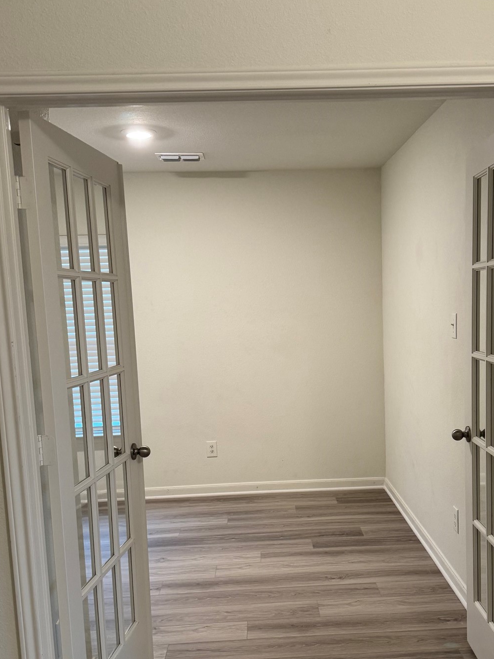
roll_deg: +2.0
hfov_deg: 38.5
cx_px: 297
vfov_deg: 49.8
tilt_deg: -5.0
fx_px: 704
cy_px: 400
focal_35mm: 37
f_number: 1.78
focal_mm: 6.76
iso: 250
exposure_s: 1/60
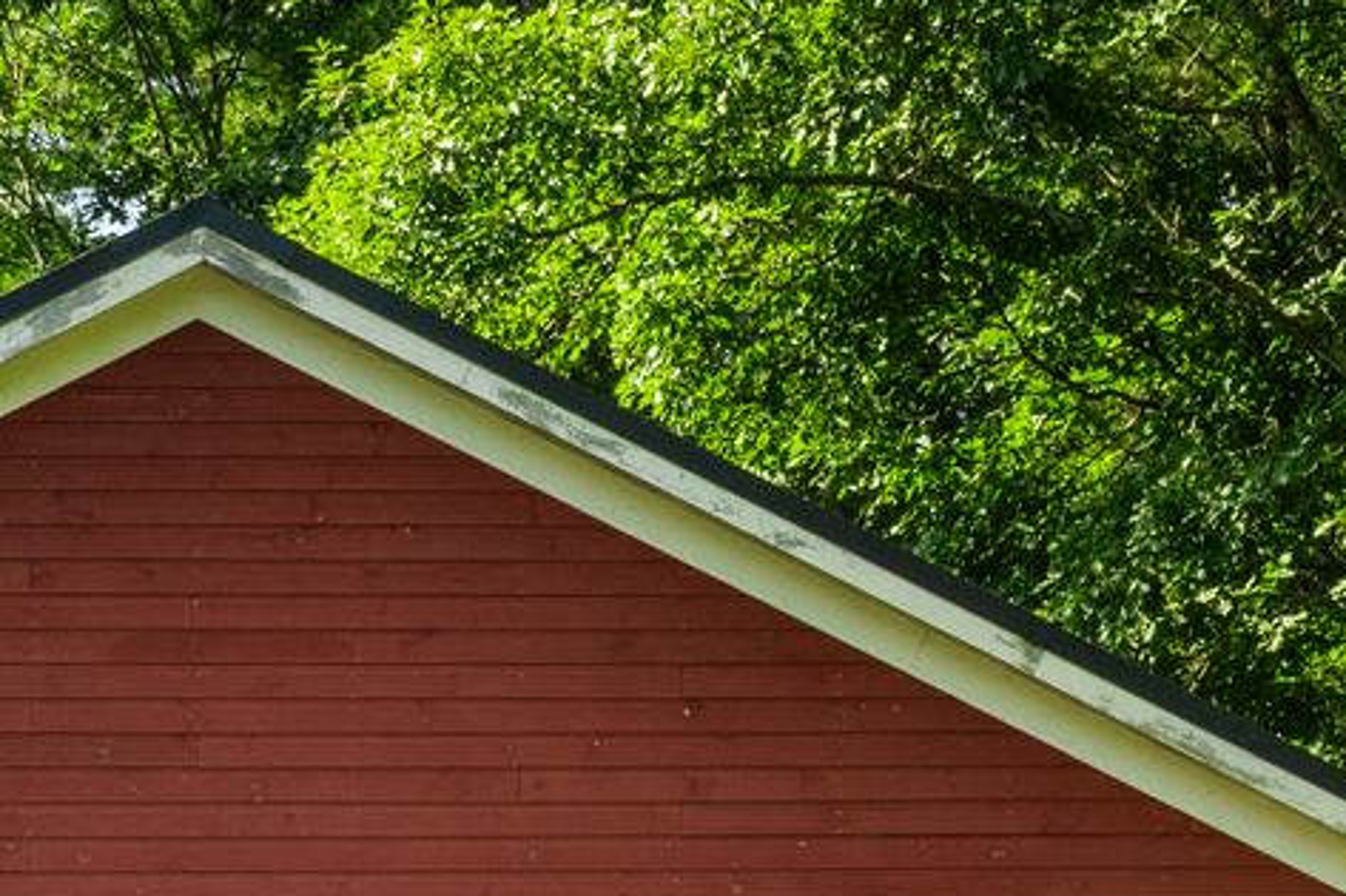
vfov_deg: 6.9
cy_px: 1428
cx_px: 182
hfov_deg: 10.5
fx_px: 7288
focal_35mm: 195
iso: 320
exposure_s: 1/40
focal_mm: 30
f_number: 10
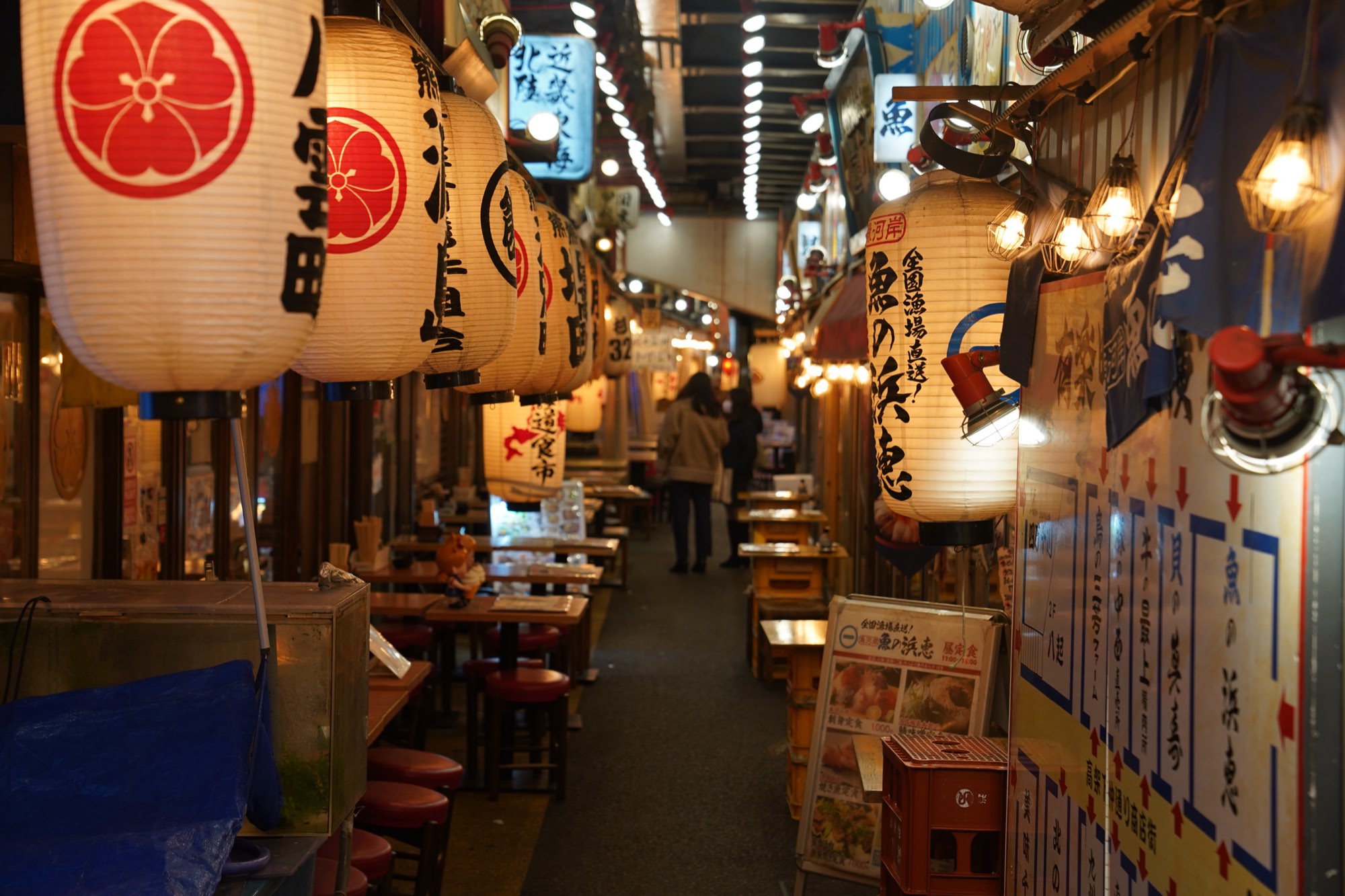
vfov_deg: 23.4
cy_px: 448
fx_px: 2167
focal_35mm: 58
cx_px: 672
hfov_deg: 34.5
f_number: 4
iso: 200
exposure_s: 1/60
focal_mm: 58
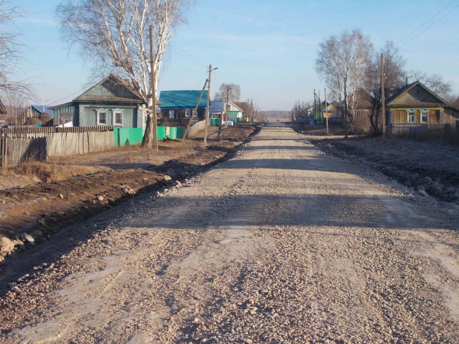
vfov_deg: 25.2
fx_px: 769
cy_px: 172
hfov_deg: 33.2
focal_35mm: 58
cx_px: 230
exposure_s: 1/320
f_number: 4.9
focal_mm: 10.3
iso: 80
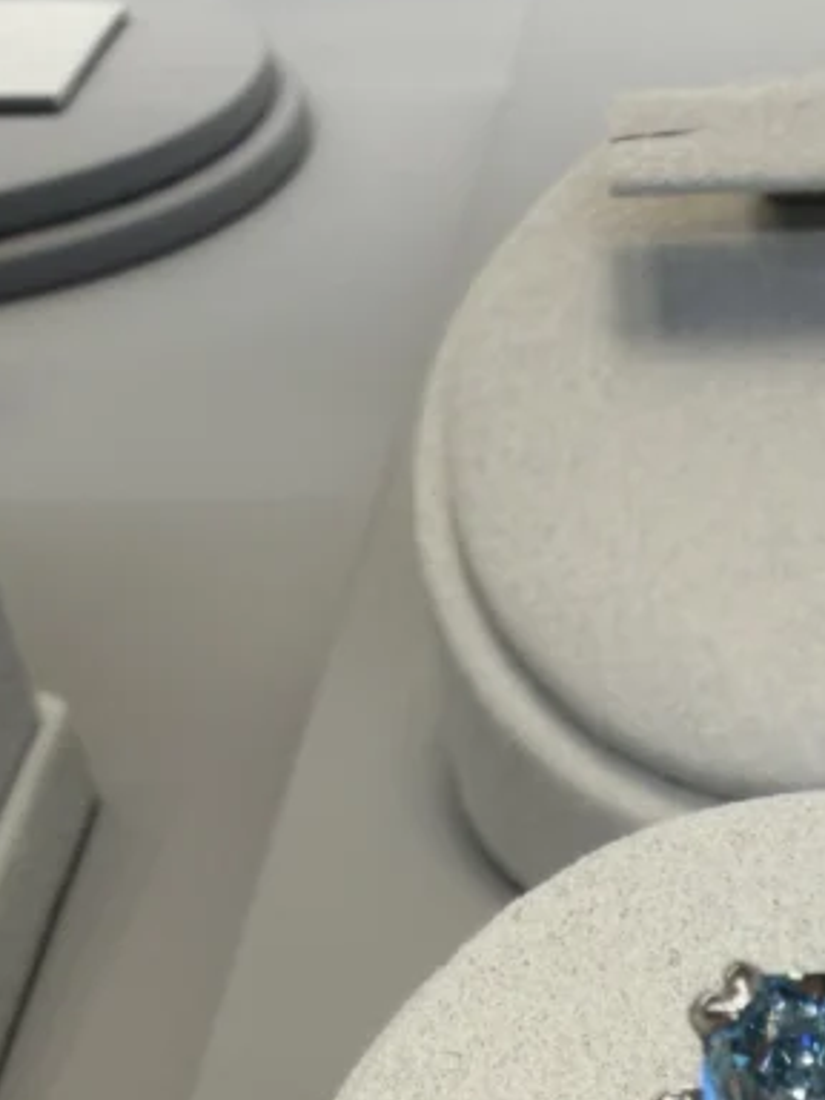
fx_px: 2034
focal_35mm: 64
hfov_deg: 21.8
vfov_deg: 26.1
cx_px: 894
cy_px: 1401
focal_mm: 2.22
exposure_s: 1/120
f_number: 2.2
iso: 16
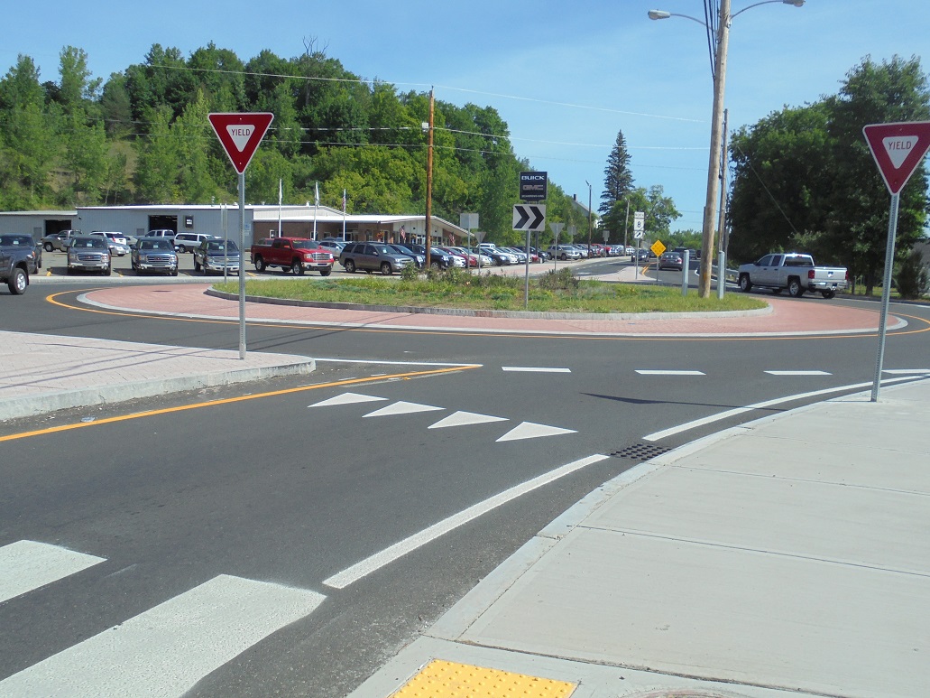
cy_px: 349
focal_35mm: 34
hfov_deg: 54.0
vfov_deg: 41.8
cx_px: 465
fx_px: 913
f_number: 4
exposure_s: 1/800
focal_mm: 6.1
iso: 100
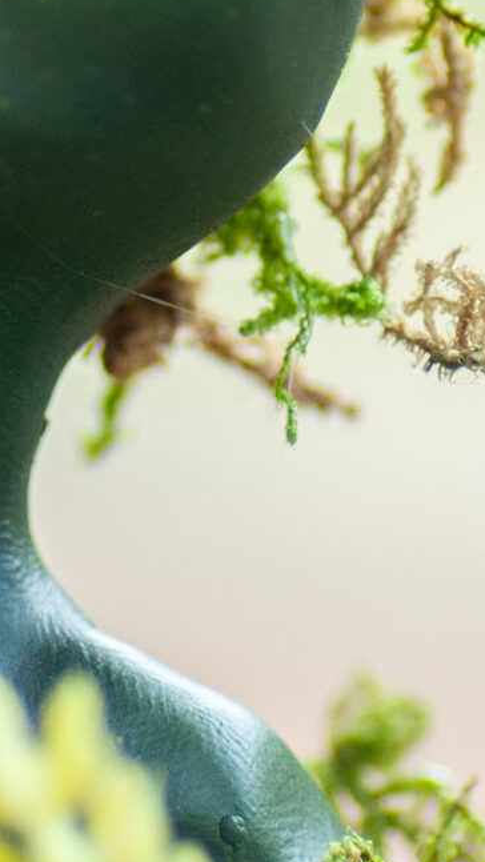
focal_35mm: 559
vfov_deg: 3.9
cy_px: -253
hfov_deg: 2.2
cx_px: -169
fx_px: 12779
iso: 640
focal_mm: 90
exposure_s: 1/640
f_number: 3.5
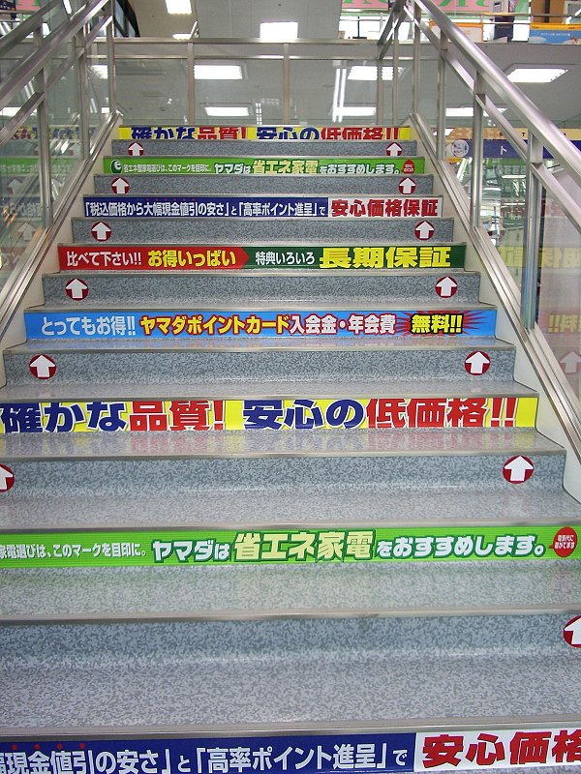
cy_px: 387
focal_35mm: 35
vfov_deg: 52.6
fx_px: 783
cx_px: 290
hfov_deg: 40.7
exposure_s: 1/60
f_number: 2.6
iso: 80
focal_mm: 5.8
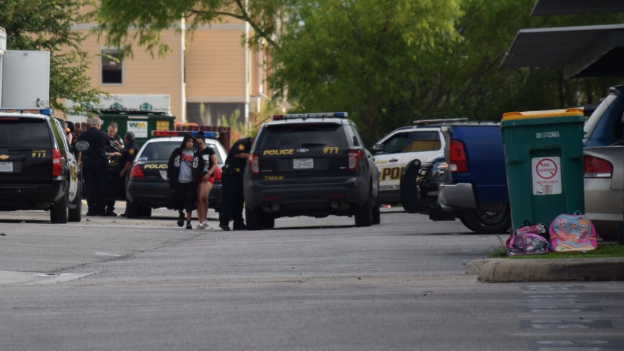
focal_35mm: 343
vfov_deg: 3.5
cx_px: 181
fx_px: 5674
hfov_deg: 6.3
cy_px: 171
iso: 100
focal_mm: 140
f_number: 5.6
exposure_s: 1/250
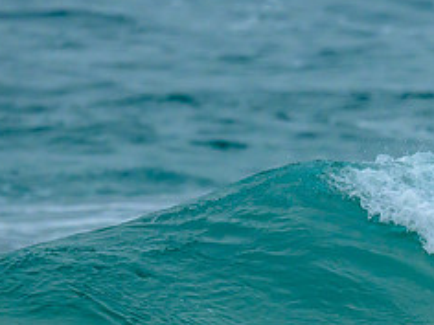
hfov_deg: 0.8
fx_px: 32673
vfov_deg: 0.6
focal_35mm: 2606
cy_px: 228
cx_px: 613
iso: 1000
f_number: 6.3
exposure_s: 1/2000
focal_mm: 800
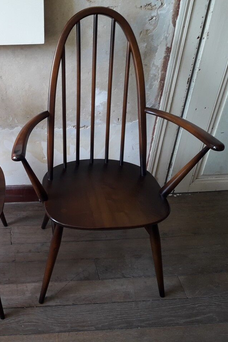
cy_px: 171
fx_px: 371
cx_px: 14
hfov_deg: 32.2
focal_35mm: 39
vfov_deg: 49.6
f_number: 1.9
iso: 50
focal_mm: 3.7
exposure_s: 1/50
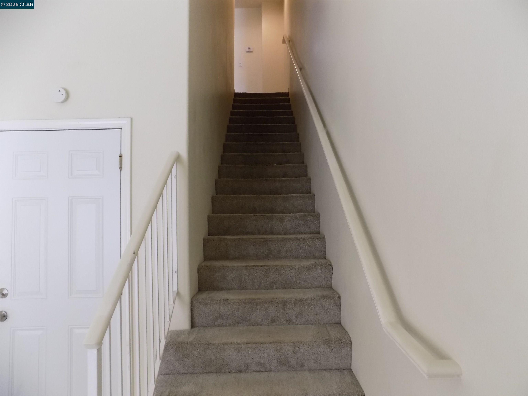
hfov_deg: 73.9
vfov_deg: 58.9
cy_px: 198
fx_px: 351
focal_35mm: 23
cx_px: 264
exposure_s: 1/30
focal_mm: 4
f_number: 3.1
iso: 180
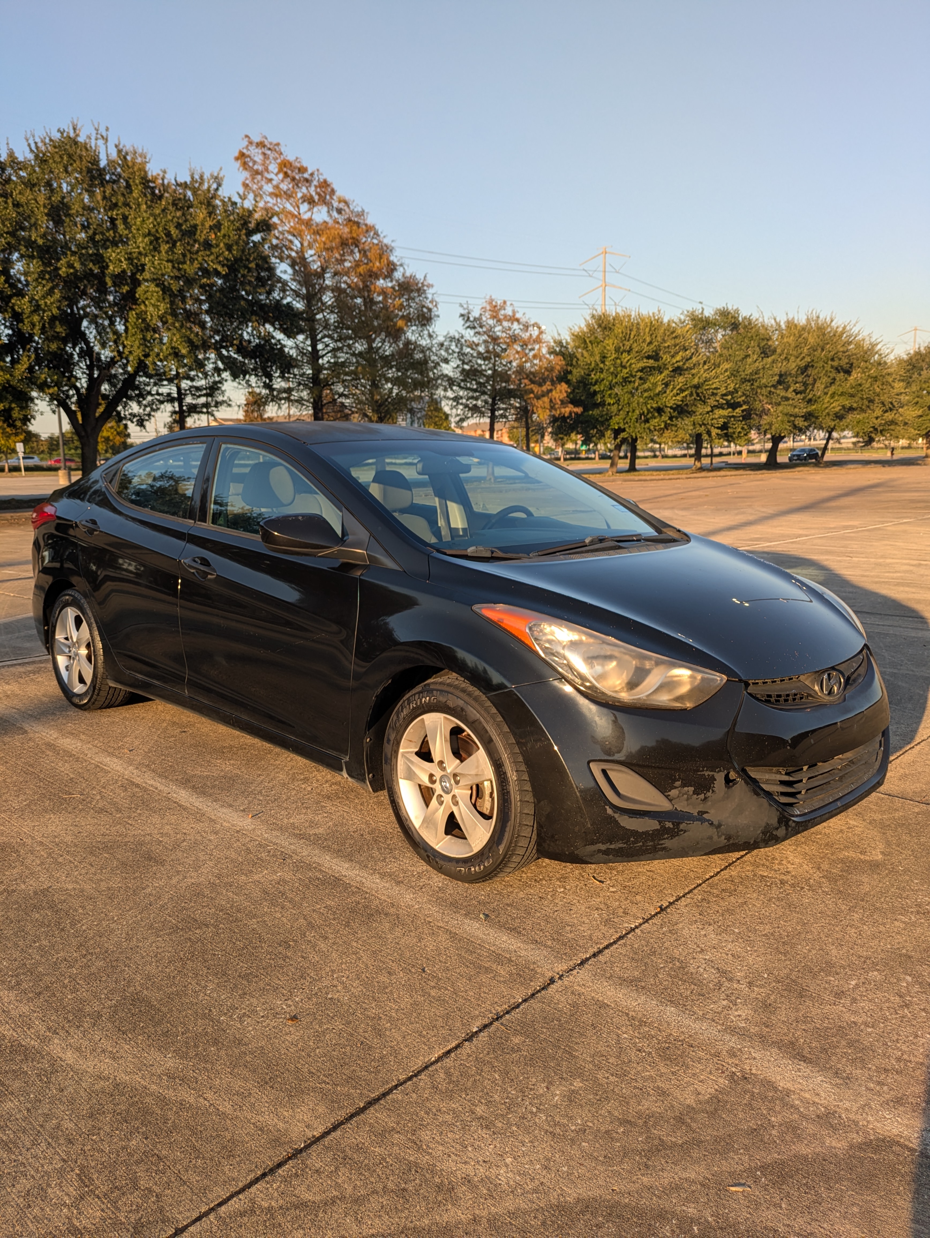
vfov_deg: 69.4
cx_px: 465
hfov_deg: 54.9
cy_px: 619
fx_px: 895
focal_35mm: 25
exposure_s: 1/826
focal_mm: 5.43
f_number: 1.89
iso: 45
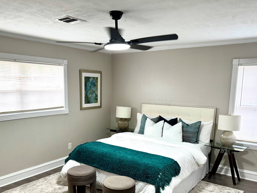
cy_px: 123
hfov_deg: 58.3
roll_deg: -0.5
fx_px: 230
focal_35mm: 31
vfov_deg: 45.0
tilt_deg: -9.0
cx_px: 120
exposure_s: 1/120
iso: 160
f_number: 1.78
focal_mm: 6.76
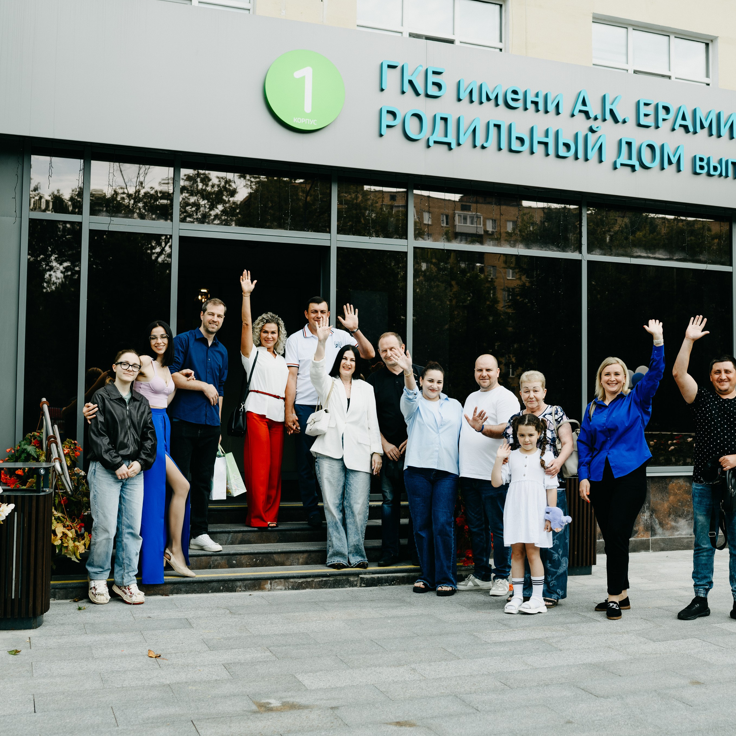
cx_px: 469
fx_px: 1082
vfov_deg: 37.6
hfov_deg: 37.3
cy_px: 369
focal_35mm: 45
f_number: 4
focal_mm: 35
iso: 160
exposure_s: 1/640
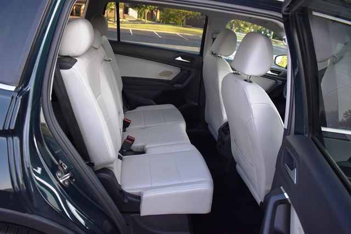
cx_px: 176
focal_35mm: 27
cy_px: 117
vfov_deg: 48.0
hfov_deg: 67.4
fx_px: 263
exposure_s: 1/250
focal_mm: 18
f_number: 3.5
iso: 400
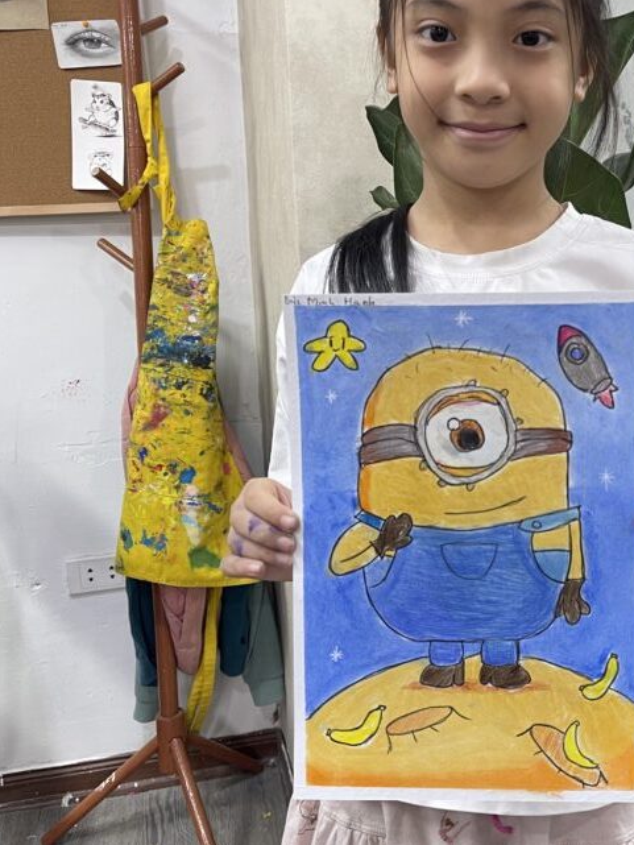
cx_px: 471
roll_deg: +1.2
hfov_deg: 36.0
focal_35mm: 39
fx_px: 952
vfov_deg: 47.8
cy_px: 373
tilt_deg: -8.8
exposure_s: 1/50
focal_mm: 5.1
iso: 100
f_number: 1.6
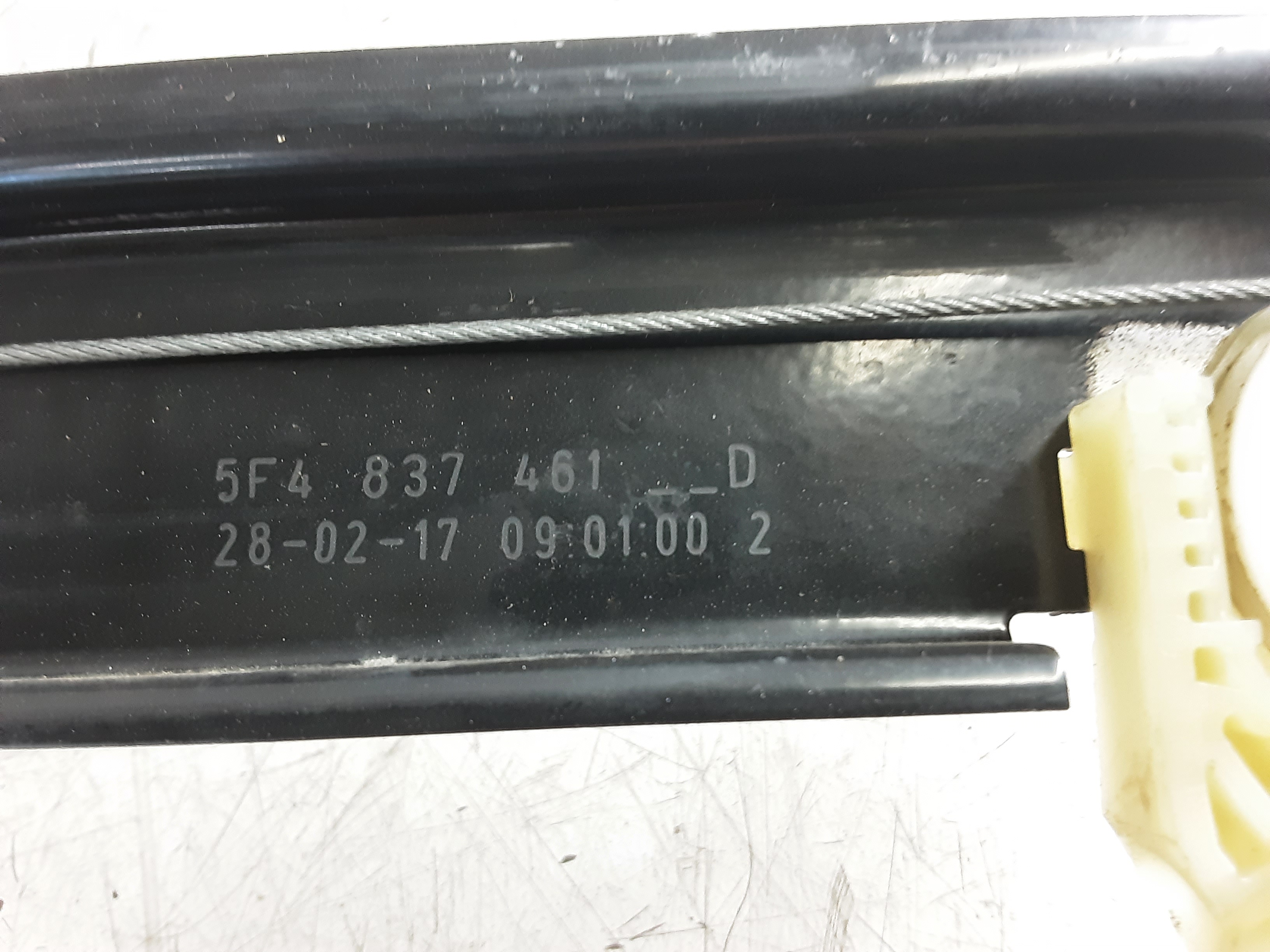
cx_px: 635
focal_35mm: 27
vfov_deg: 51.4
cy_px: 476
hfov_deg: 65.3
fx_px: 991
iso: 250
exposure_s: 1/25
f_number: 1.9
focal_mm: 2.91
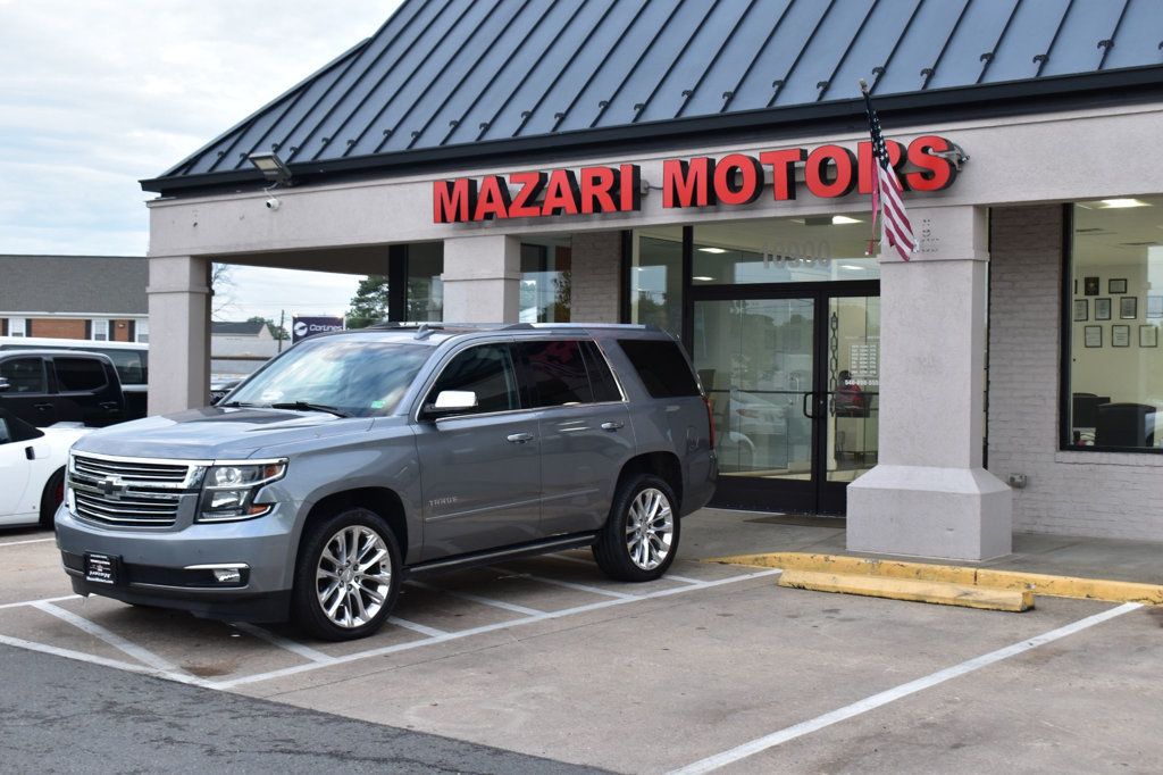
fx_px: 1550
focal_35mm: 48
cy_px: 388
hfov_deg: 41.1
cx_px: 582
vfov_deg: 28.1
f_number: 8
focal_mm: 32
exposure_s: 1/50
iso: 400
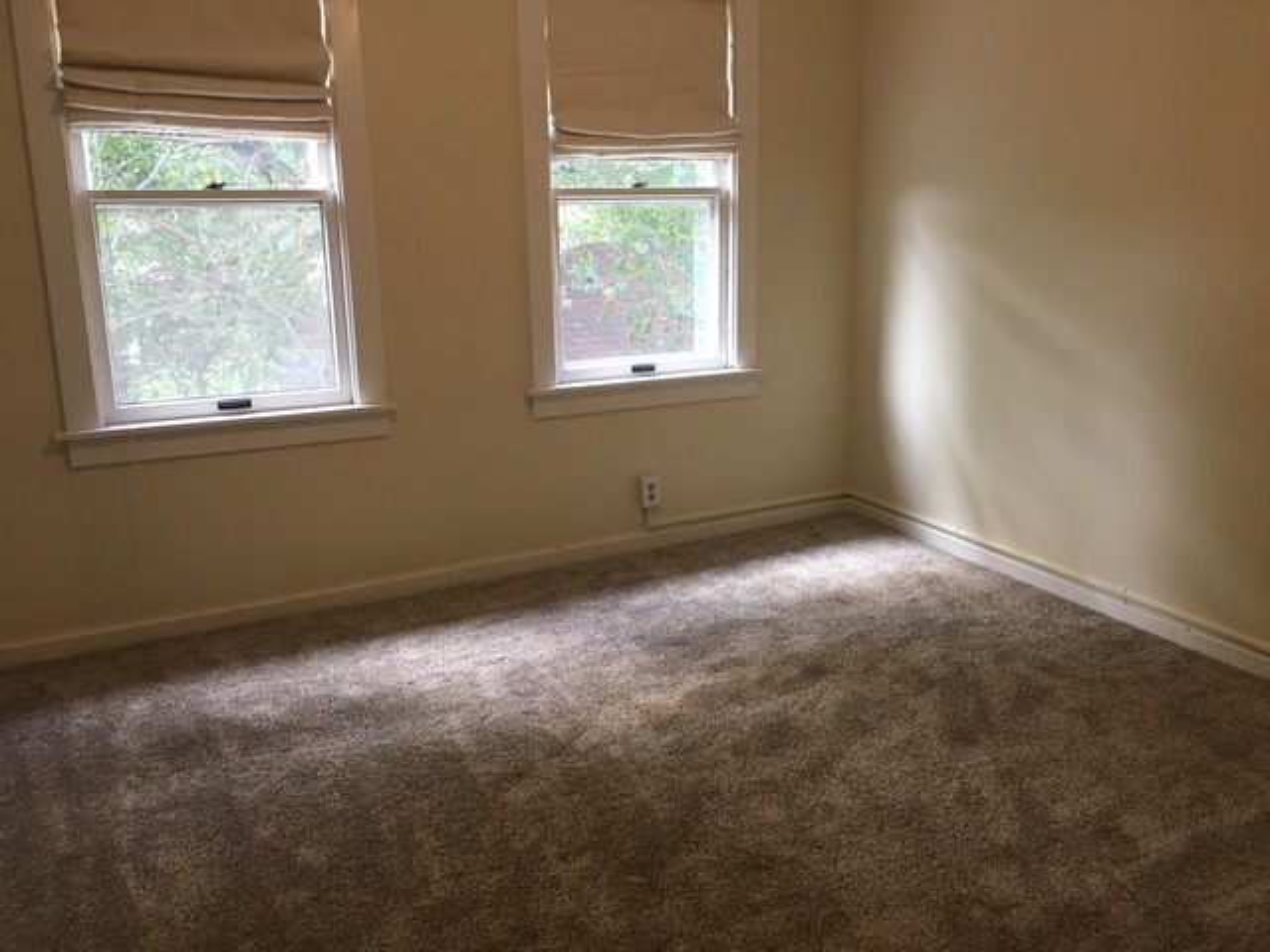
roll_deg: -0.1
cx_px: 635
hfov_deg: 61.7
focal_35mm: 29
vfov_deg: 48.2
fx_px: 1064
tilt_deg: -10.3
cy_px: 476
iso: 32
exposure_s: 1/30
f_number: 2.2
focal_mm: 4.15
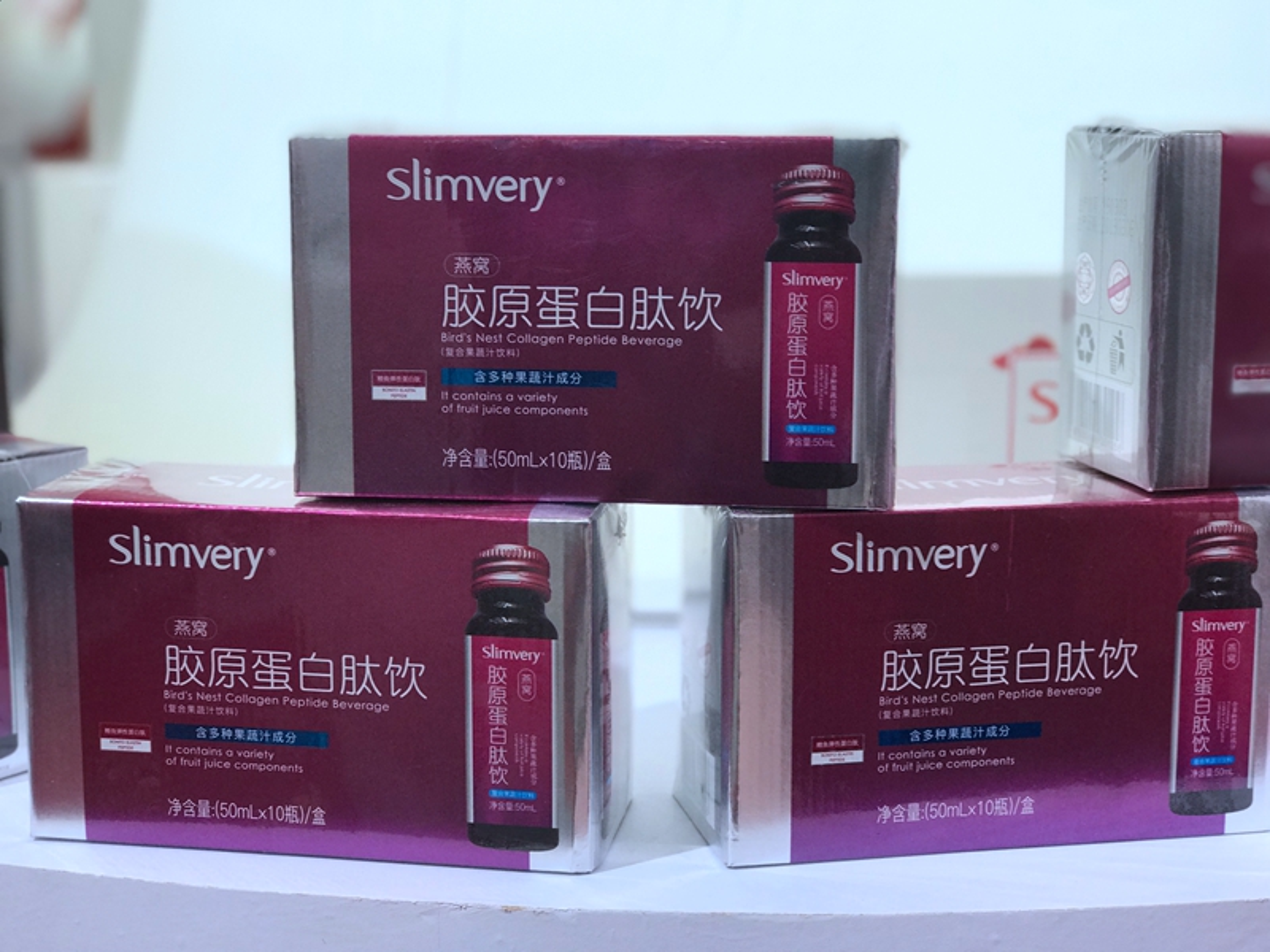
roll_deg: +1.2
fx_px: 2091
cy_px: 476
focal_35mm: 57
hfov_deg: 33.8
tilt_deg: -10.5
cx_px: 635
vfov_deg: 25.7
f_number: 2.8
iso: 32
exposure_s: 1/100
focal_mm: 6.6
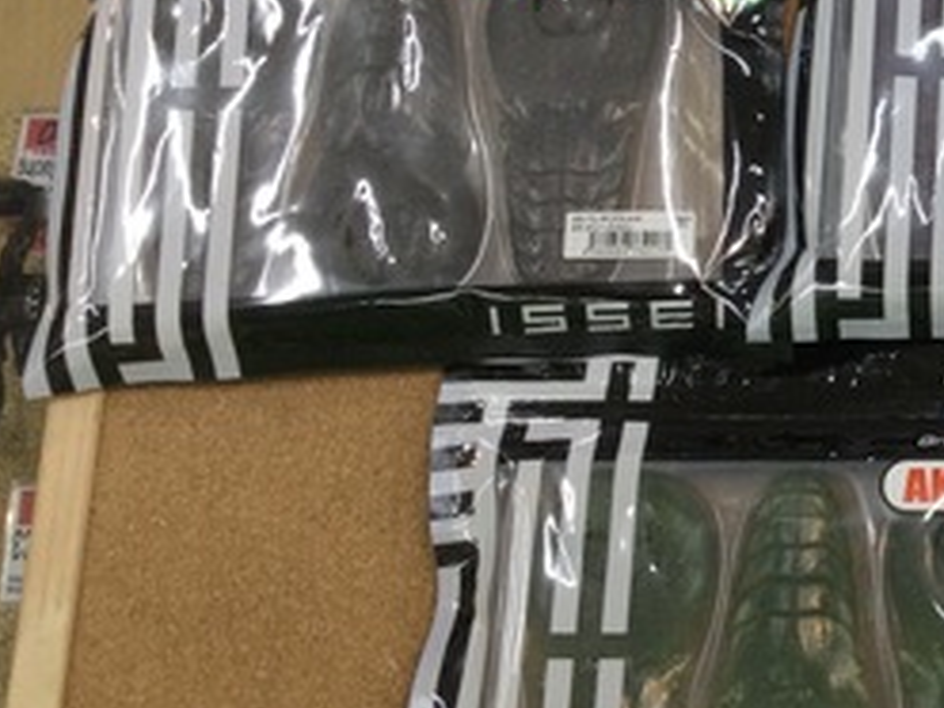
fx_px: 2045
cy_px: 137
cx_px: 1104
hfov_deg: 23.9
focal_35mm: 75
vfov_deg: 19.4
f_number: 2.4
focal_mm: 3.3
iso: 32
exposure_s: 1/40
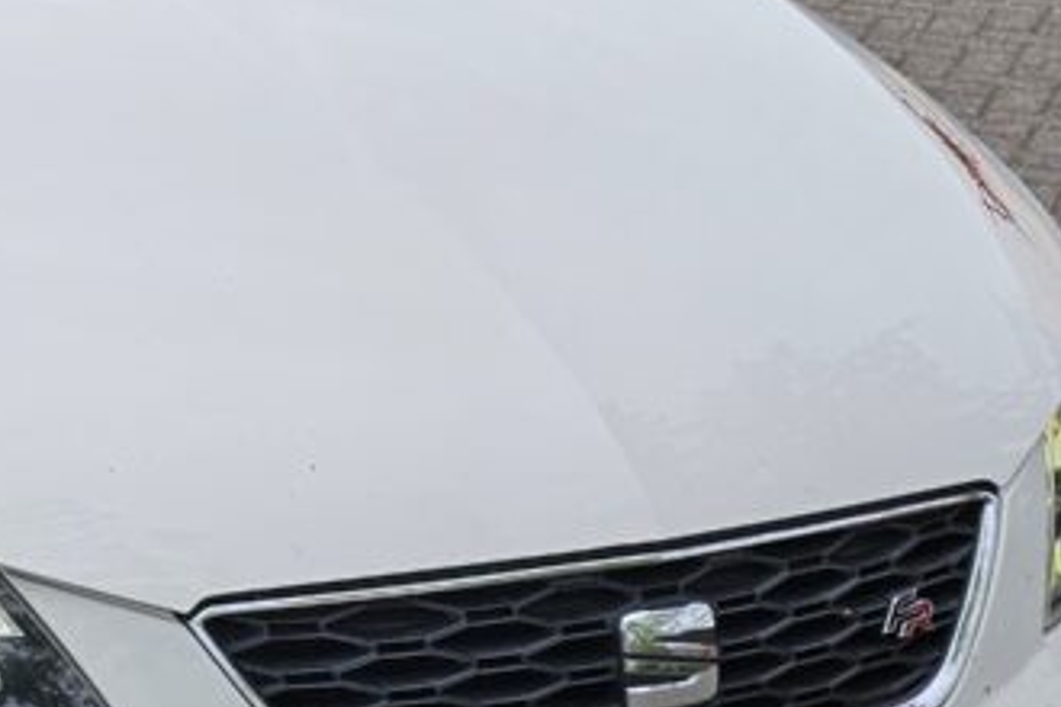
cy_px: 331
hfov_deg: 31.1
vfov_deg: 23.4
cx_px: -71
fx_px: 1709
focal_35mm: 58
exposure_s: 1/98
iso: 16
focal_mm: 6.3
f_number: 1.7
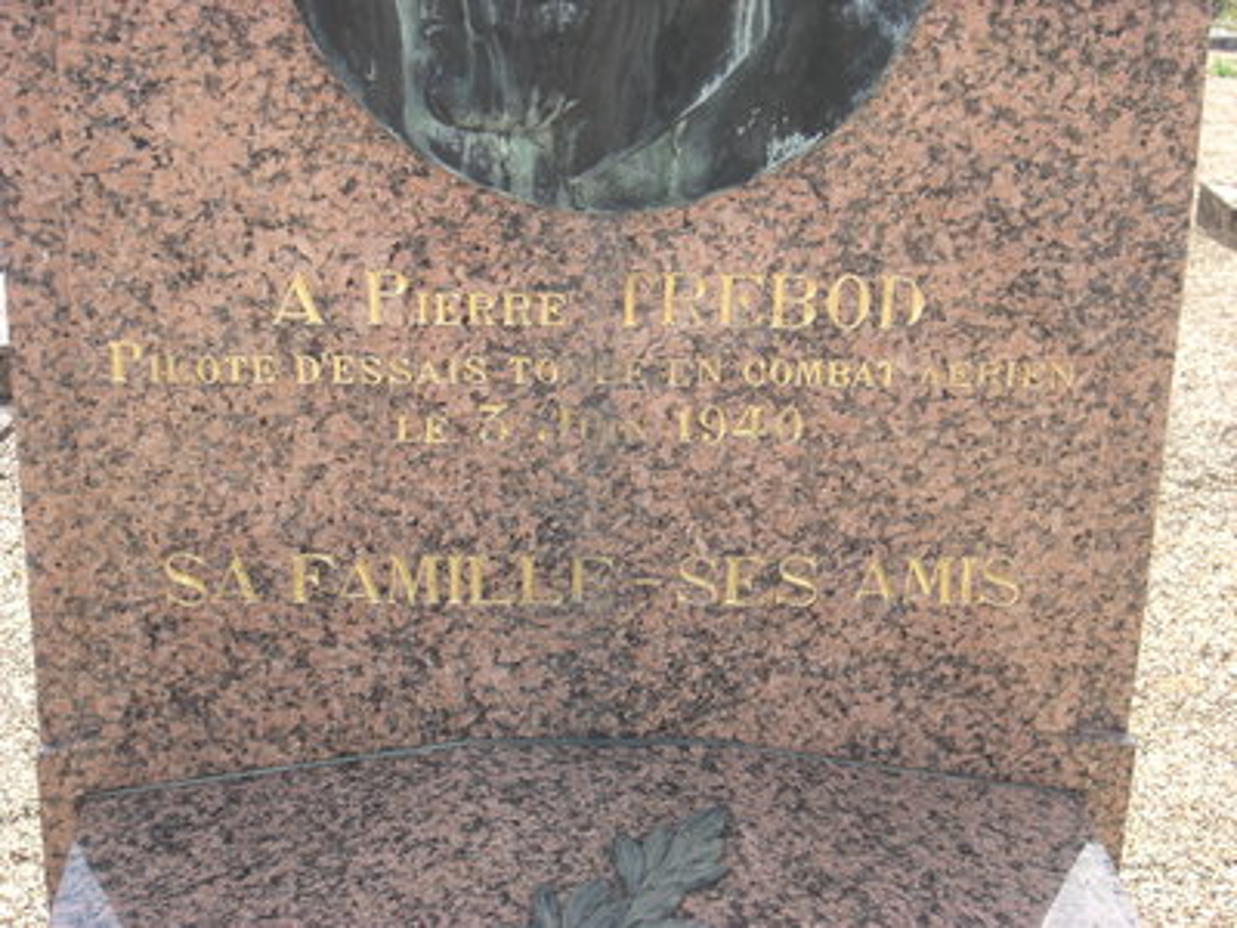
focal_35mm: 57
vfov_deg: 25.7
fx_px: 2037
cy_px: 464
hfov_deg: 33.8
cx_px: 618
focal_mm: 11.8
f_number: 3.6
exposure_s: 1/250
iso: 80
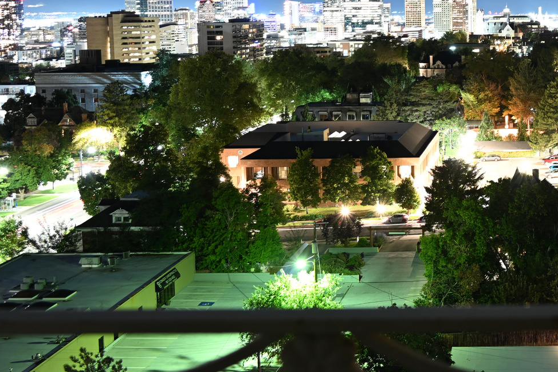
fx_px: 962
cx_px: 536
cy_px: 103
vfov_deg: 21.7
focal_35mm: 62
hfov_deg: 30.5
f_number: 4.5
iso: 200
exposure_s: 25
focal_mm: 29.5
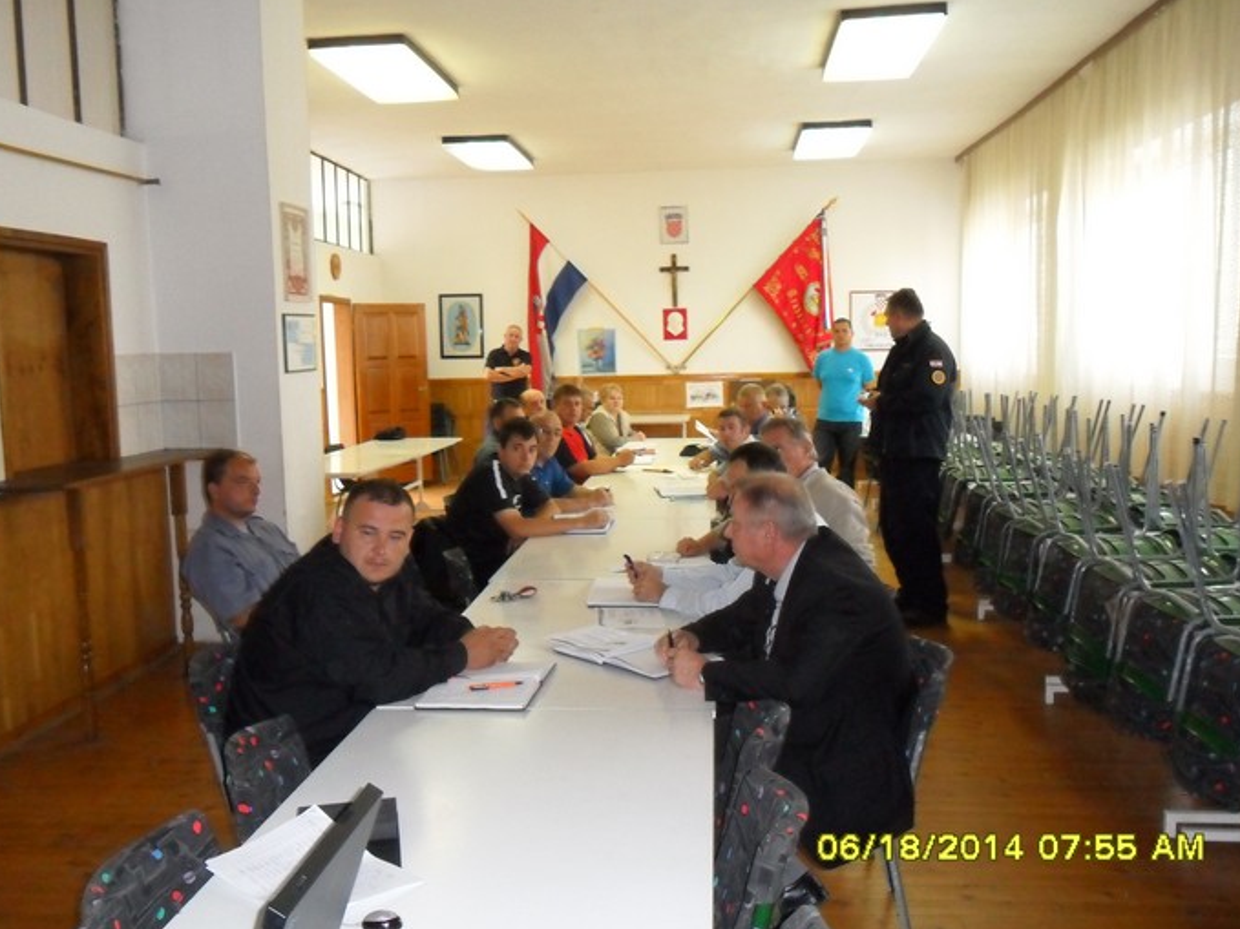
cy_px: 461
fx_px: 1182
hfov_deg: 55.4
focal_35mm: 33
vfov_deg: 42.9
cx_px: 614
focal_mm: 5.7
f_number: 3.7
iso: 400
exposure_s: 1/45
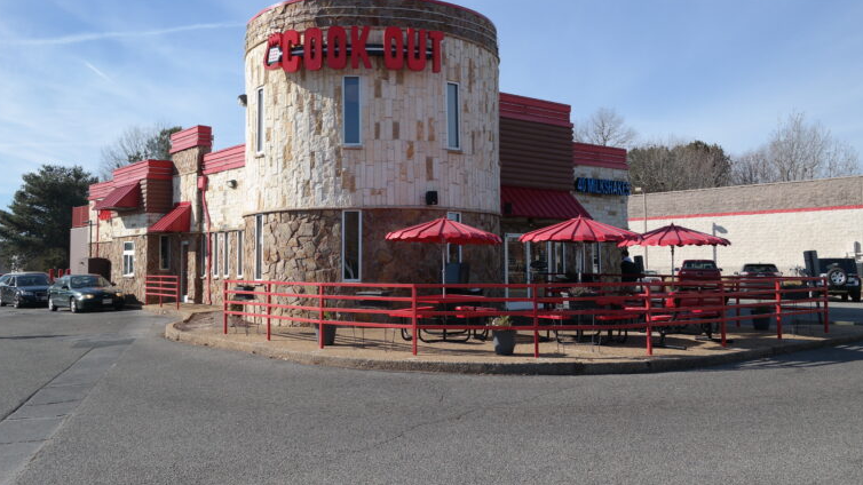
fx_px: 732
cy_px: 223
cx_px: 429
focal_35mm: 32
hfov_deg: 61.0
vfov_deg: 36.6
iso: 100
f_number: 6.3
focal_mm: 20
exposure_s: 1/250
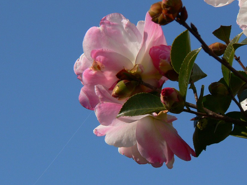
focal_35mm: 424
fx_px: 3026
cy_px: 99
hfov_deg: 4.7
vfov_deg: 3.5
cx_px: 112
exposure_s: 1/800
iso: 100
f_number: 7.1
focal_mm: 62
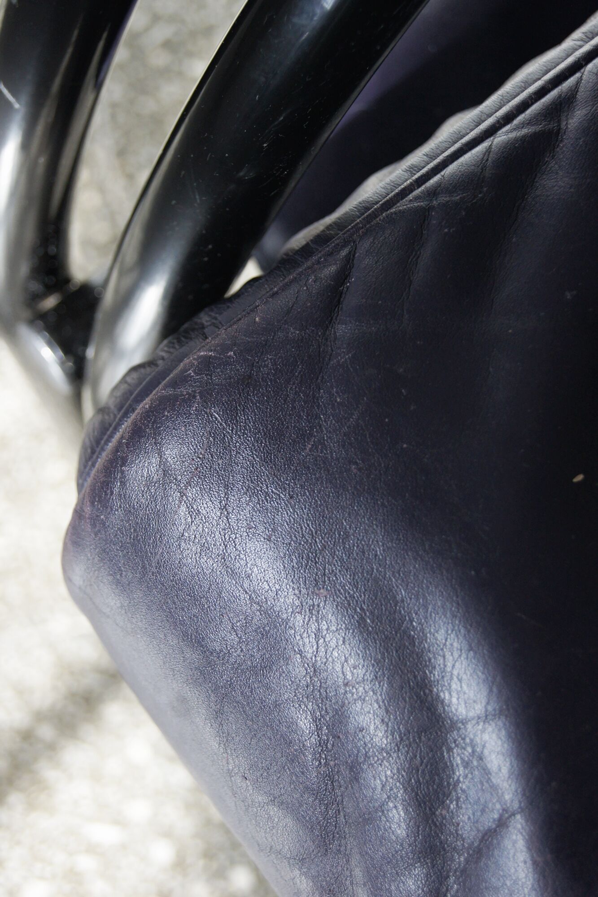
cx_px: 299
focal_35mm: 68
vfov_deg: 29.9
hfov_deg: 20.2
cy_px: 448
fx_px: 1682
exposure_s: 1/100
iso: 400
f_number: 5.6
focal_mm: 45
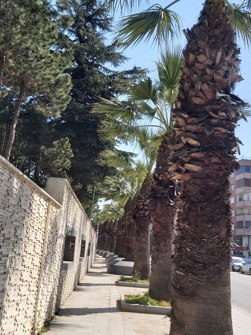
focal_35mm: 39
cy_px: 150
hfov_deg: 36.8
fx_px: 377
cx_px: 123
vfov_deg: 47.8
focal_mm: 3.92
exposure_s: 1/2018
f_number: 1.7
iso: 64
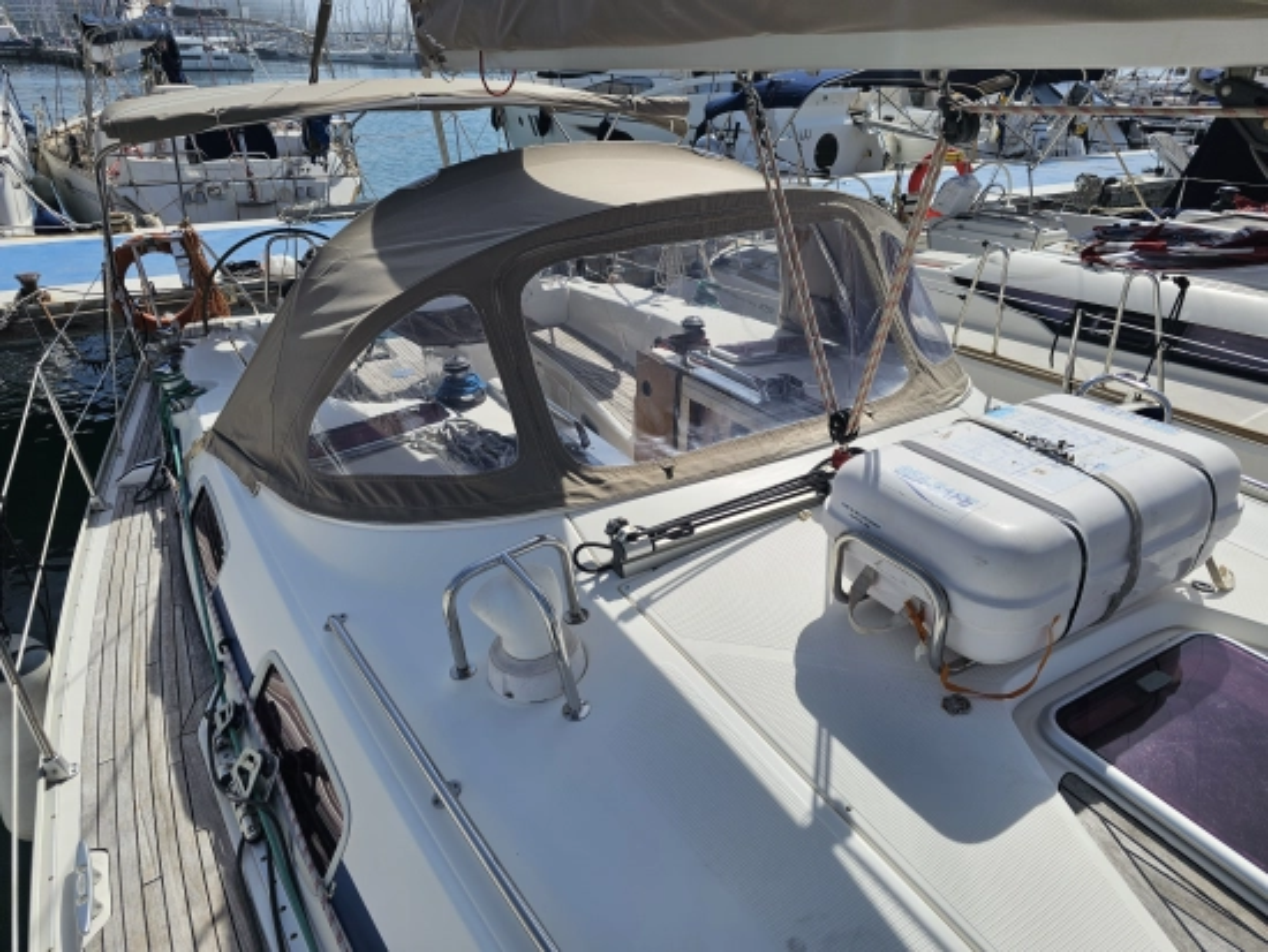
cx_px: 634
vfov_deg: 58.9
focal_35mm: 23
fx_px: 843
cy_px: 476
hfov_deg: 73.9
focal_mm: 6.3
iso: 10
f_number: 1.7
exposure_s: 1/1350
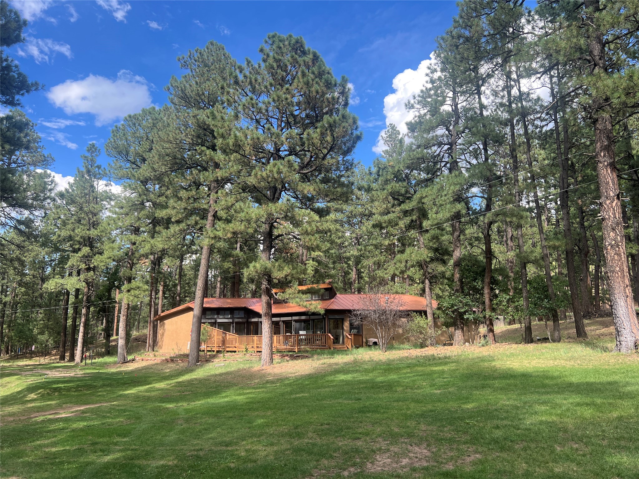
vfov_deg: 53.1
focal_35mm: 26
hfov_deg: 67.3
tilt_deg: +9.9
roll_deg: +0.0
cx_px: 320
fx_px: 480
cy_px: 240
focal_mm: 5.7
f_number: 1.5
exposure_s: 1/873
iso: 50
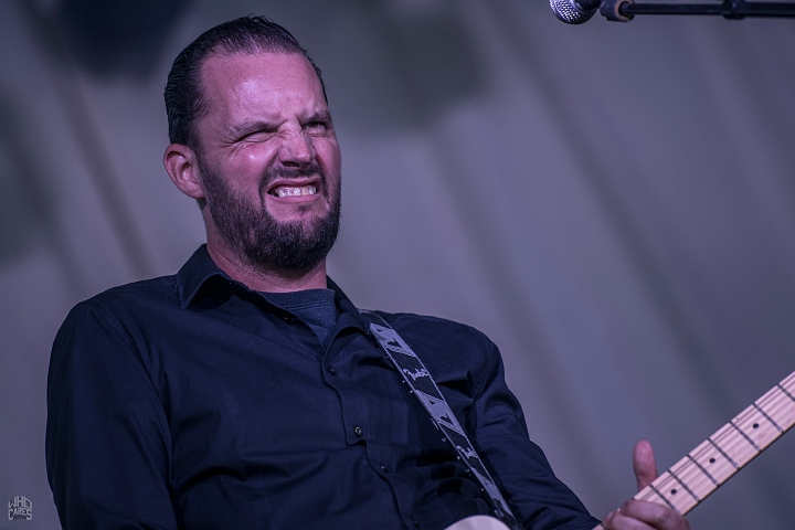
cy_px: 265
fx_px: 6624
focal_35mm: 300
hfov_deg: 6.9
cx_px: 398
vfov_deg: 4.6
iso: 250
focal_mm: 200
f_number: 2.8
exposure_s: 1/100
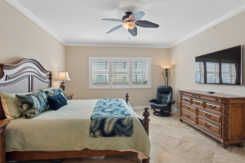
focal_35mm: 18
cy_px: 82
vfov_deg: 67.4
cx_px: 122
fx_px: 122
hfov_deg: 90.0
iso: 200
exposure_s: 1/20
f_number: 9
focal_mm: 12
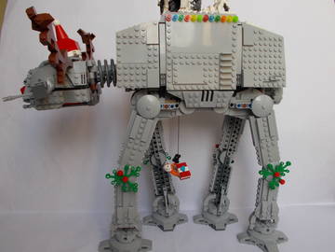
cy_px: 126
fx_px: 290
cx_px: 168
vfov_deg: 46.8
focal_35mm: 30
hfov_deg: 60.0
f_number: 3.4
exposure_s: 1/40
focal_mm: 5.3
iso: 80
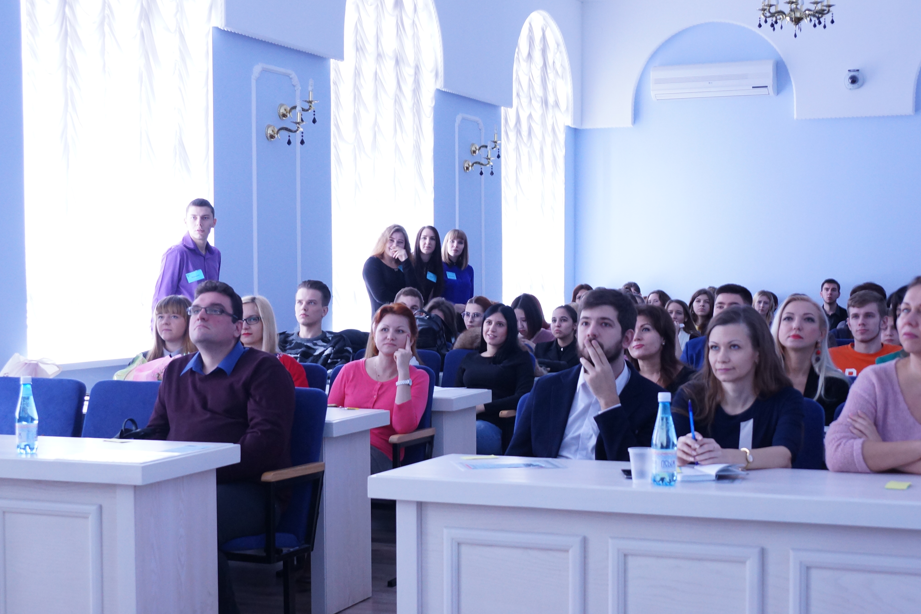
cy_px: 341
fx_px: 1484
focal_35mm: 58
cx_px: 484
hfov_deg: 34.5
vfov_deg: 23.4
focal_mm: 26
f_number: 4
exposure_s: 1/15
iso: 500
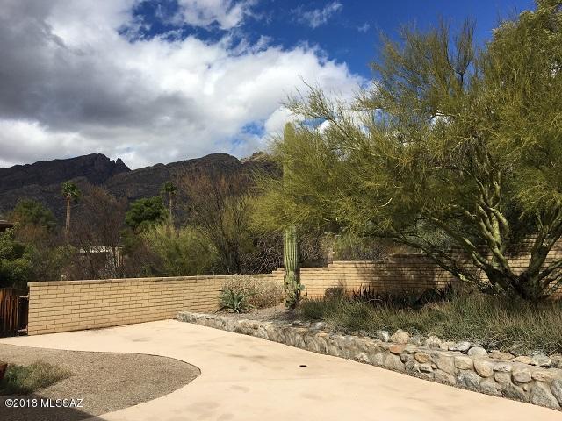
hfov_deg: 61.7
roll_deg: +0.2
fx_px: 471
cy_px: 210
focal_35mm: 29
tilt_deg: +6.0
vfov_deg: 48.2
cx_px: 281
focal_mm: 4.15
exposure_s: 1/2747
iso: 25
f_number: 2.2
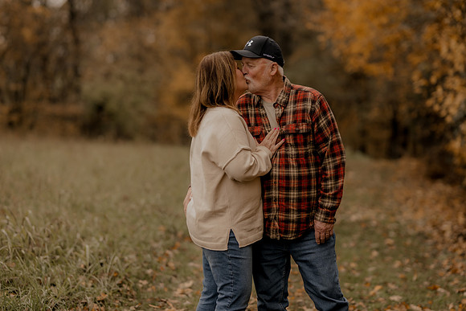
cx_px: 233
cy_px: 156
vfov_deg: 15.5
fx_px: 1143
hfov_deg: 23.0
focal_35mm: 88
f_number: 1.8
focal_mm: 85
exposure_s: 1/2500
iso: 250
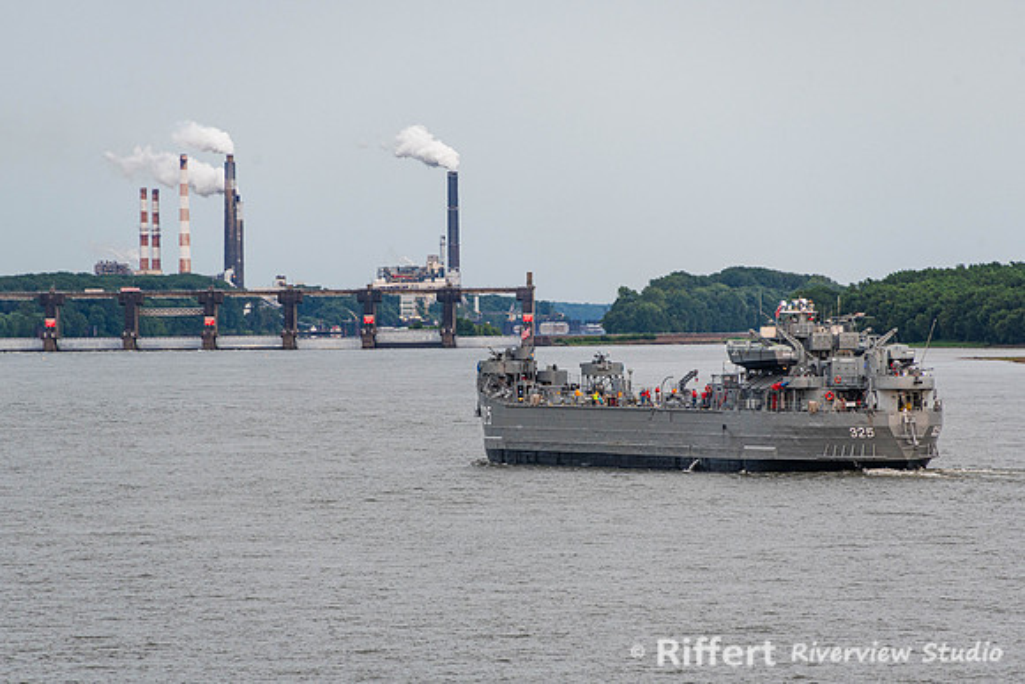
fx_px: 8887
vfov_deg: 4.4
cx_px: 512
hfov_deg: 6.6
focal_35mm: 312
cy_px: 342
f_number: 8
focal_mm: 300
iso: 640
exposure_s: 1/160
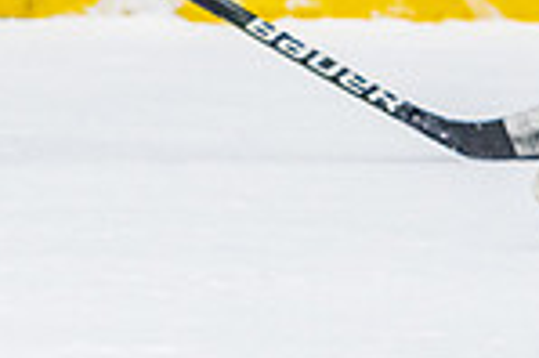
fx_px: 15285
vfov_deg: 1.3
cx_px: -554
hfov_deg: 2.0
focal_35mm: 1022
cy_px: -469
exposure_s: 1/640
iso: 2500
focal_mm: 140
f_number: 2.8
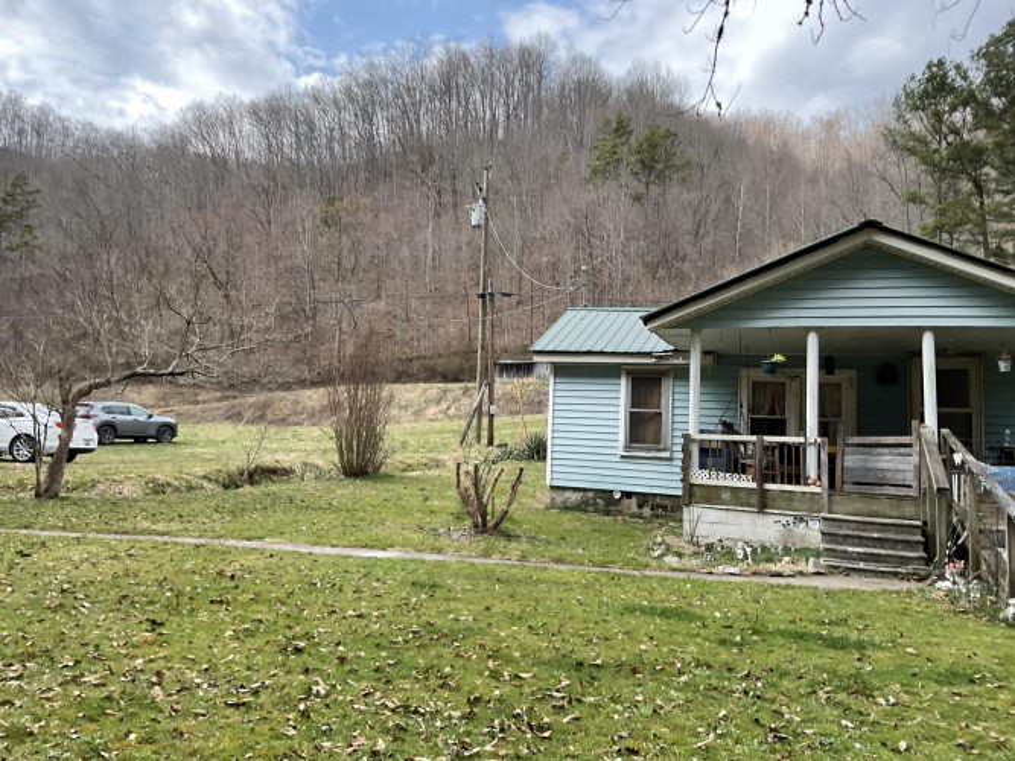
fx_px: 850
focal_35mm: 29
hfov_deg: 61.7
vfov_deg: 48.2
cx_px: 508
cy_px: 380
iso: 16
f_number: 1.8
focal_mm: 3
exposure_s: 1/409
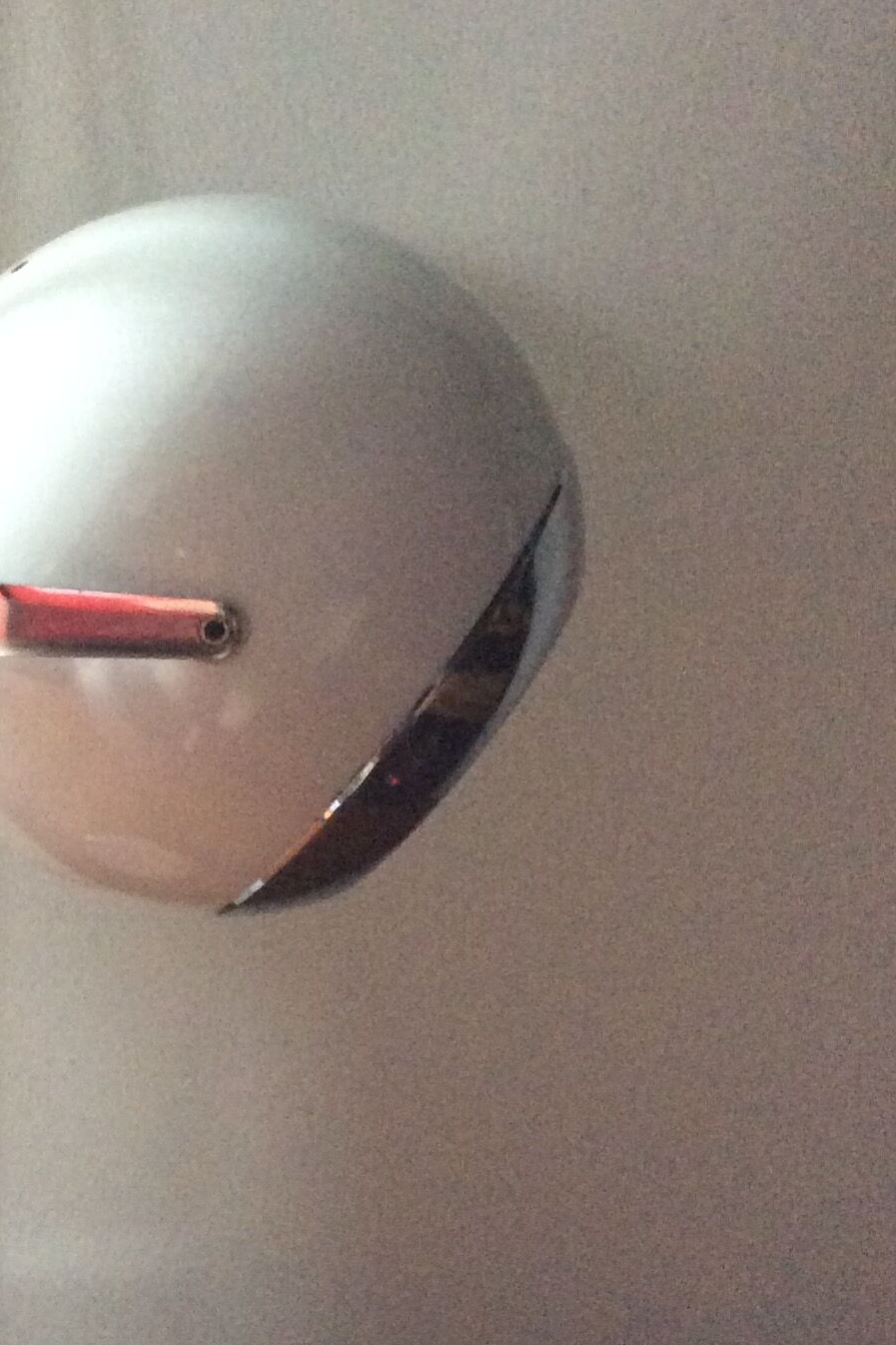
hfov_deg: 20.5
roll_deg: -0.5
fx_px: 2390
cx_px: -10
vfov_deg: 31.3
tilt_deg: -17.5
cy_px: 856
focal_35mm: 64
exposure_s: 1/17
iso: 250
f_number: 2.4
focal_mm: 3.3
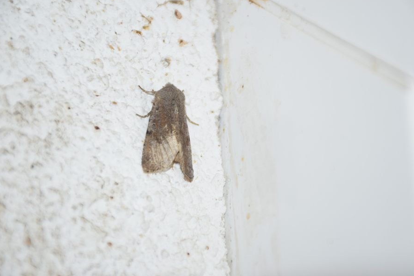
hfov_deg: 9.1
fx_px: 2599
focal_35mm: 226
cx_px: 221
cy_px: 136
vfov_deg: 6.1
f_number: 5.6
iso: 500
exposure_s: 1/60
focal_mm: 140
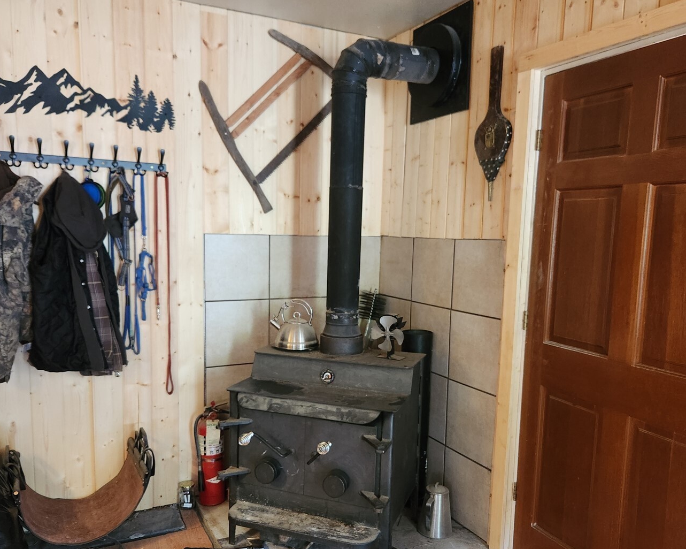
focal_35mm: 28
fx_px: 568
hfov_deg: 62.2
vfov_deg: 51.4
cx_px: 344
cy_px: 302
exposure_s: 1/60
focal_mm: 5.4
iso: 800
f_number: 1.8
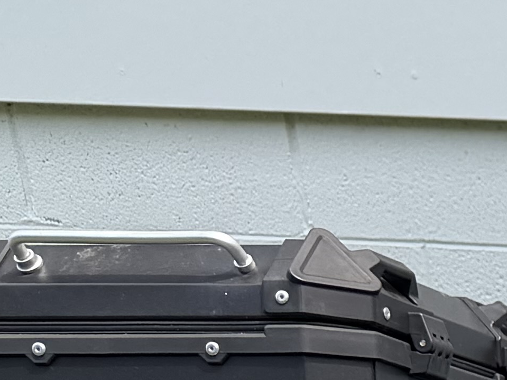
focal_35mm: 143
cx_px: 1393
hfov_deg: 10.7
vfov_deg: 9.4
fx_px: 2094
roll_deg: -1.7
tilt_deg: -22.1
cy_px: 866
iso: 80
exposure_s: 1/1337
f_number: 1.78
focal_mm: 6.76
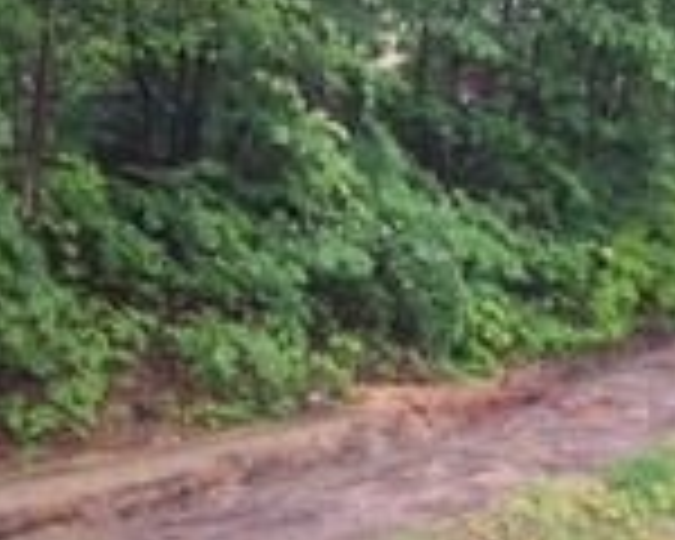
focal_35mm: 89
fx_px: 1778
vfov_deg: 17.2
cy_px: 364
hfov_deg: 21.5
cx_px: 414
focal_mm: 8
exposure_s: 1/45
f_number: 2.8
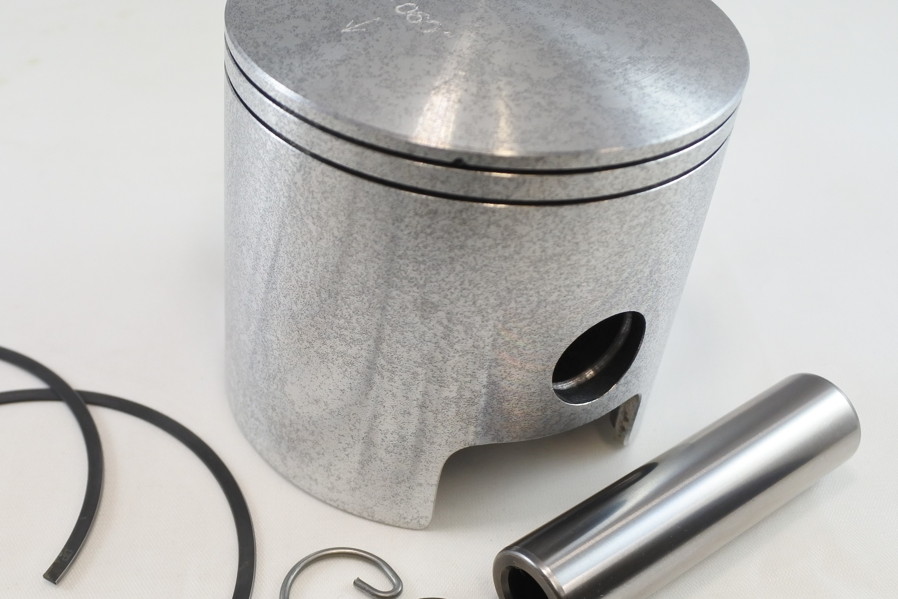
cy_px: 367
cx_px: 306
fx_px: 1073
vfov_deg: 31.1
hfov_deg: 44.8
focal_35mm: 43
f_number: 3.5
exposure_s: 1/250
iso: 400
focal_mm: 10
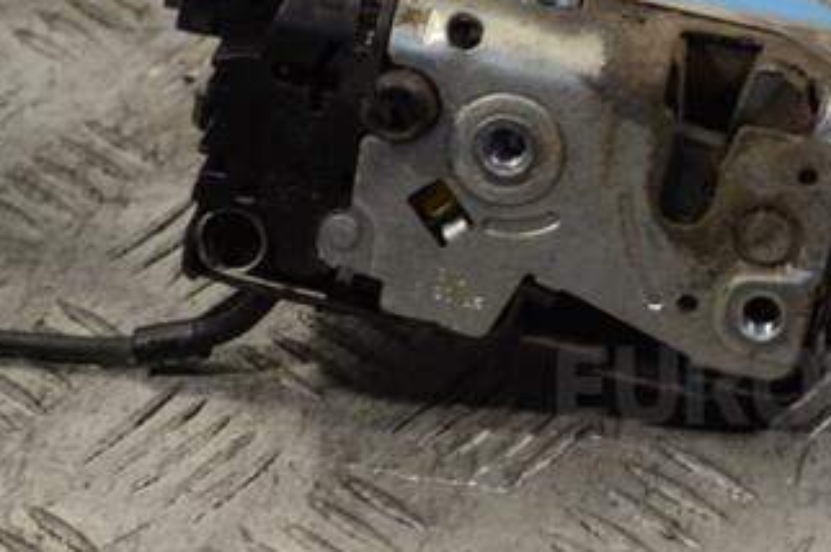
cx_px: 508
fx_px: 3550
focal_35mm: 154
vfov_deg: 8.9
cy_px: 41
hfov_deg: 13.3
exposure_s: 1/30
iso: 180
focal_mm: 55
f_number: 5.6
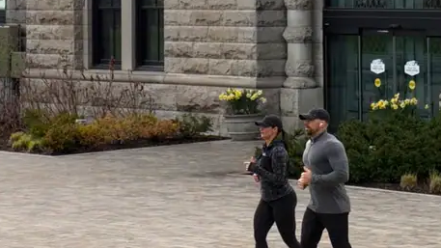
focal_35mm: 103
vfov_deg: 11.4
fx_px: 1204
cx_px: 213
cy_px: -97
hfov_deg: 20.7
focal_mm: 6.76
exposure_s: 1/2208
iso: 100
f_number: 1.78
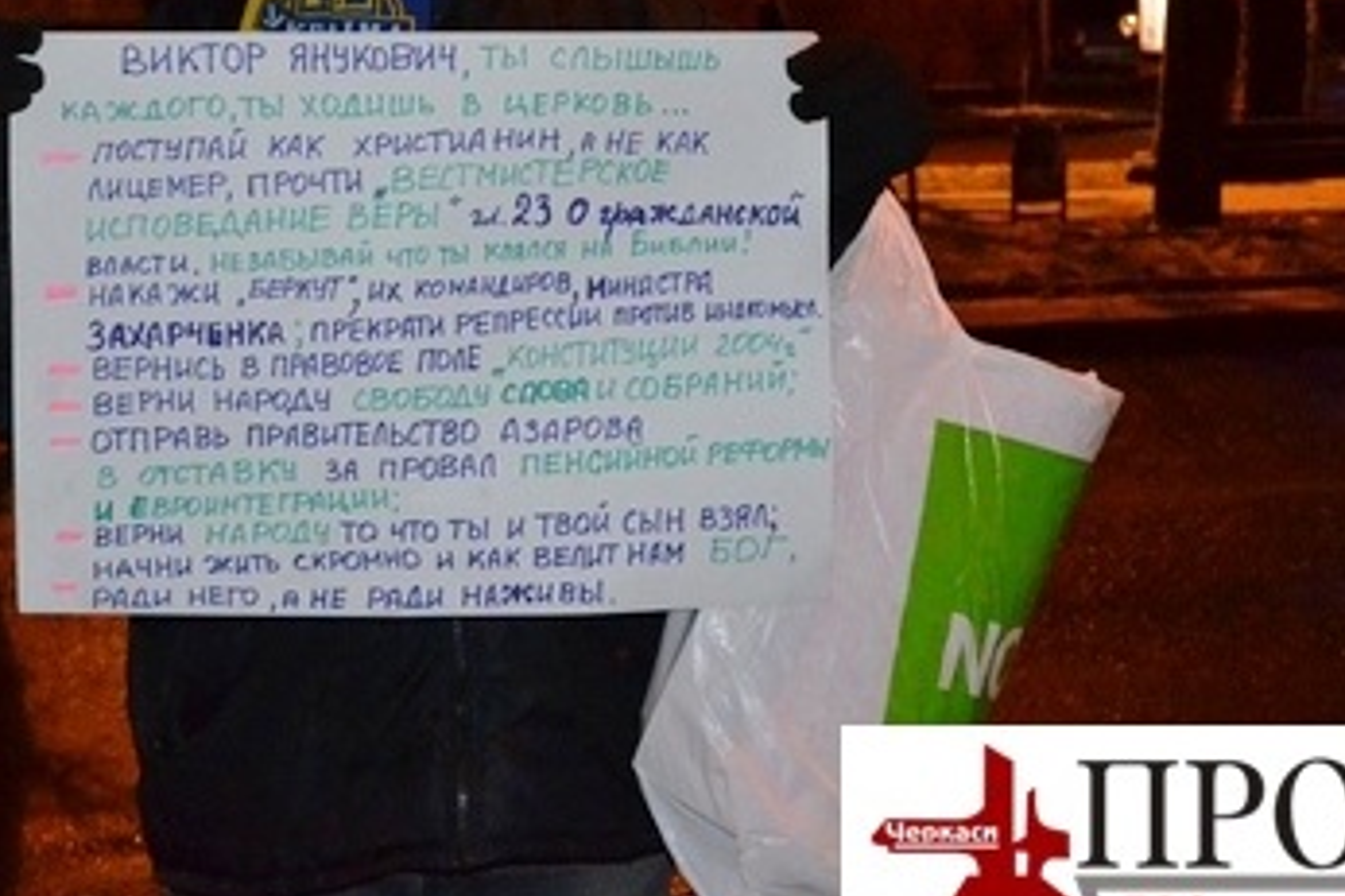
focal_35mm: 72
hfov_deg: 28.0
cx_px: 547
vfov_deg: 18.7
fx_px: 2689
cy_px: 153
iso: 3200
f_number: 4.2
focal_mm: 26
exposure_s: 1/60
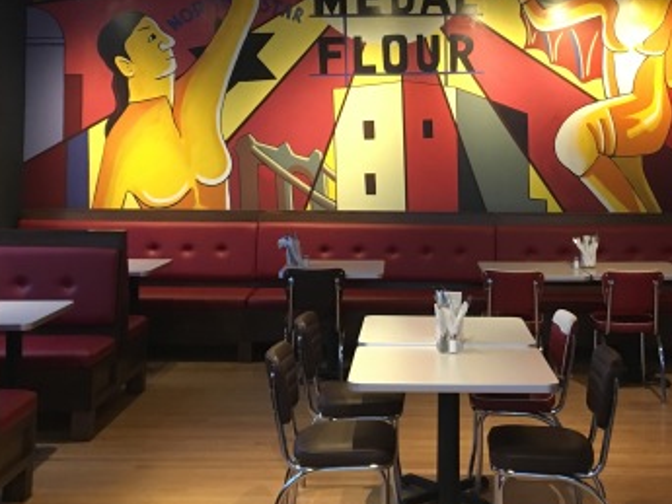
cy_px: 122
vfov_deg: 27.1
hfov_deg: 36.0
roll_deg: +0.1
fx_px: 1029
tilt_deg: +1.2
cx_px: 413
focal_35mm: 53
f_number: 2.2
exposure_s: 1/24
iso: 200
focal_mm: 4.15
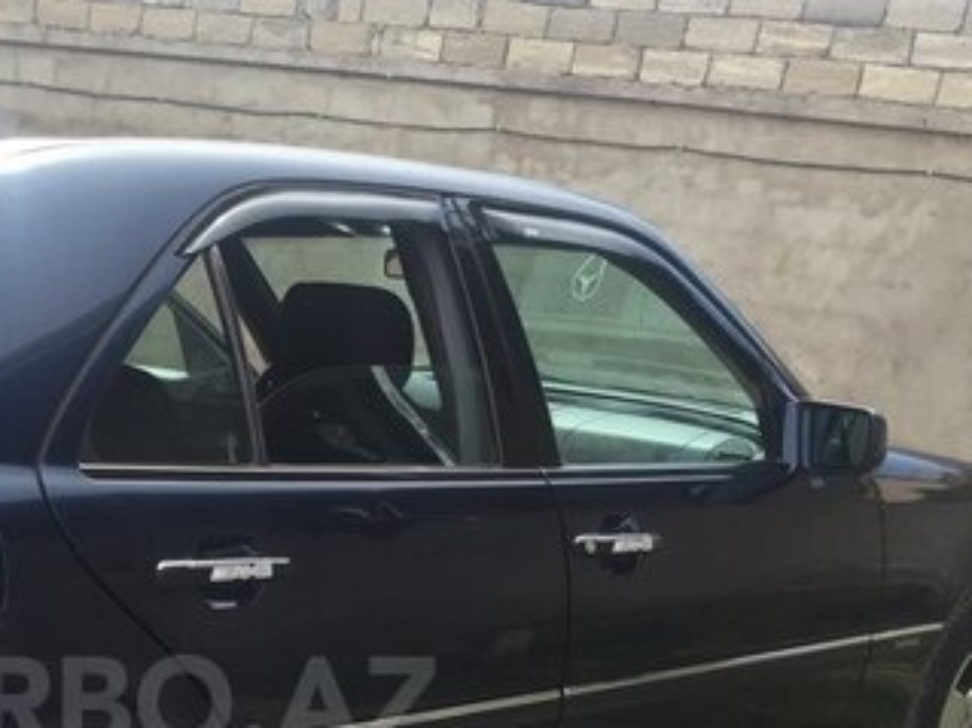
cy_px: 702
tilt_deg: -16.8
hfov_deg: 30.9
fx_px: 1684
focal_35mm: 60
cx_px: 125
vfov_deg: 23.5
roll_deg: -8.3
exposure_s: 1/760
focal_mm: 4.15
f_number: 2.2
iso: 32
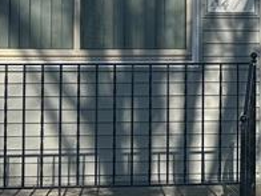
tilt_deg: +2.4
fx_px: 1025
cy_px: 36
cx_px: 441
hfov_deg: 13.3
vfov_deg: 10.9
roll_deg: +1.7
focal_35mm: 136
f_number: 1.5
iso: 50
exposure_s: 1/3571
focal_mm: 5.7
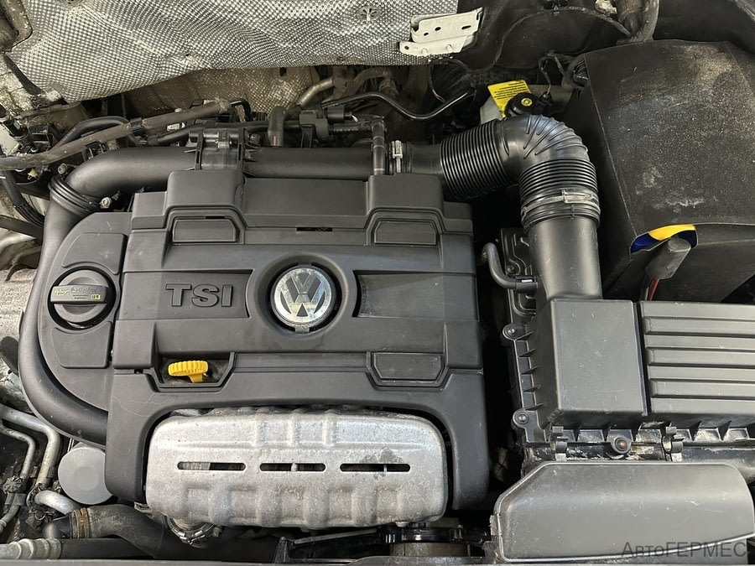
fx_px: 523
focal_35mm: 24
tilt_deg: -60.4
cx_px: 378
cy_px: 283
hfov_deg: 71.6
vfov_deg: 56.8
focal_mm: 6.86
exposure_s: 1/33
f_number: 1.78
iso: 640
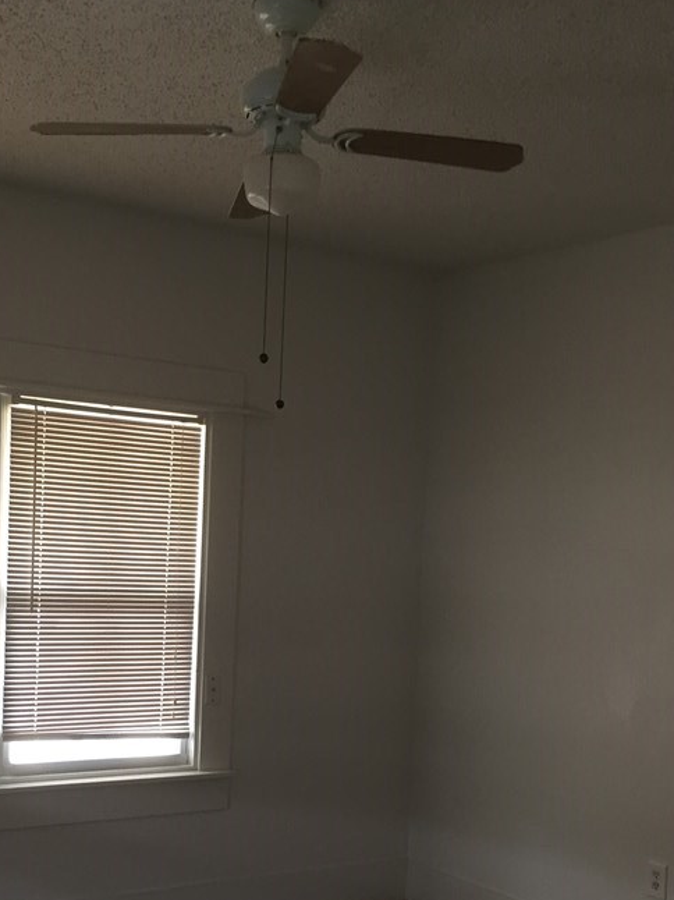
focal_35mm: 46
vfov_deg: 40.3
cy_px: 653
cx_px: 228
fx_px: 1195
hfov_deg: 31.3
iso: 80
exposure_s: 1/30
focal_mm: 4.15
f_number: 2.2
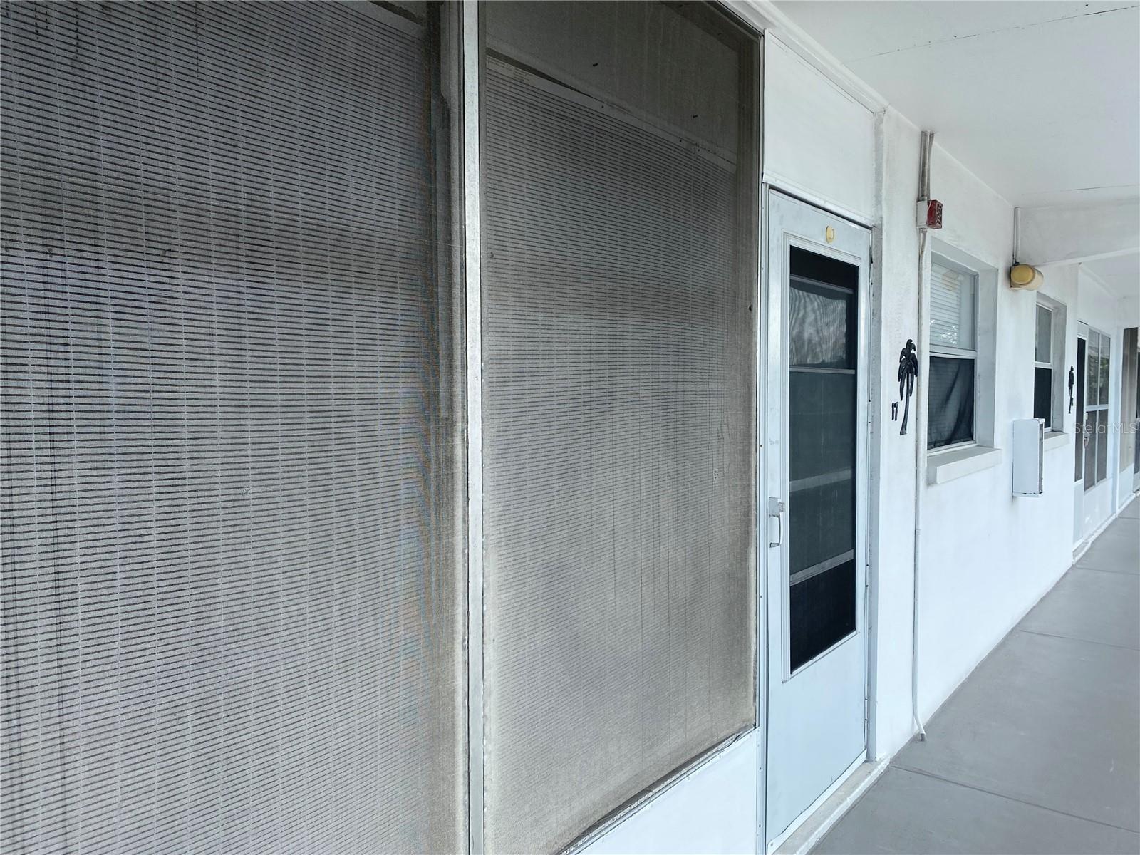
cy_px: 428
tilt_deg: -2.7
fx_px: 856
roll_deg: -0.3
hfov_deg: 67.3
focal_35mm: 26
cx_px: 570
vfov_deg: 53.1
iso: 32
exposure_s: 1/852
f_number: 1.8
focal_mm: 4.25
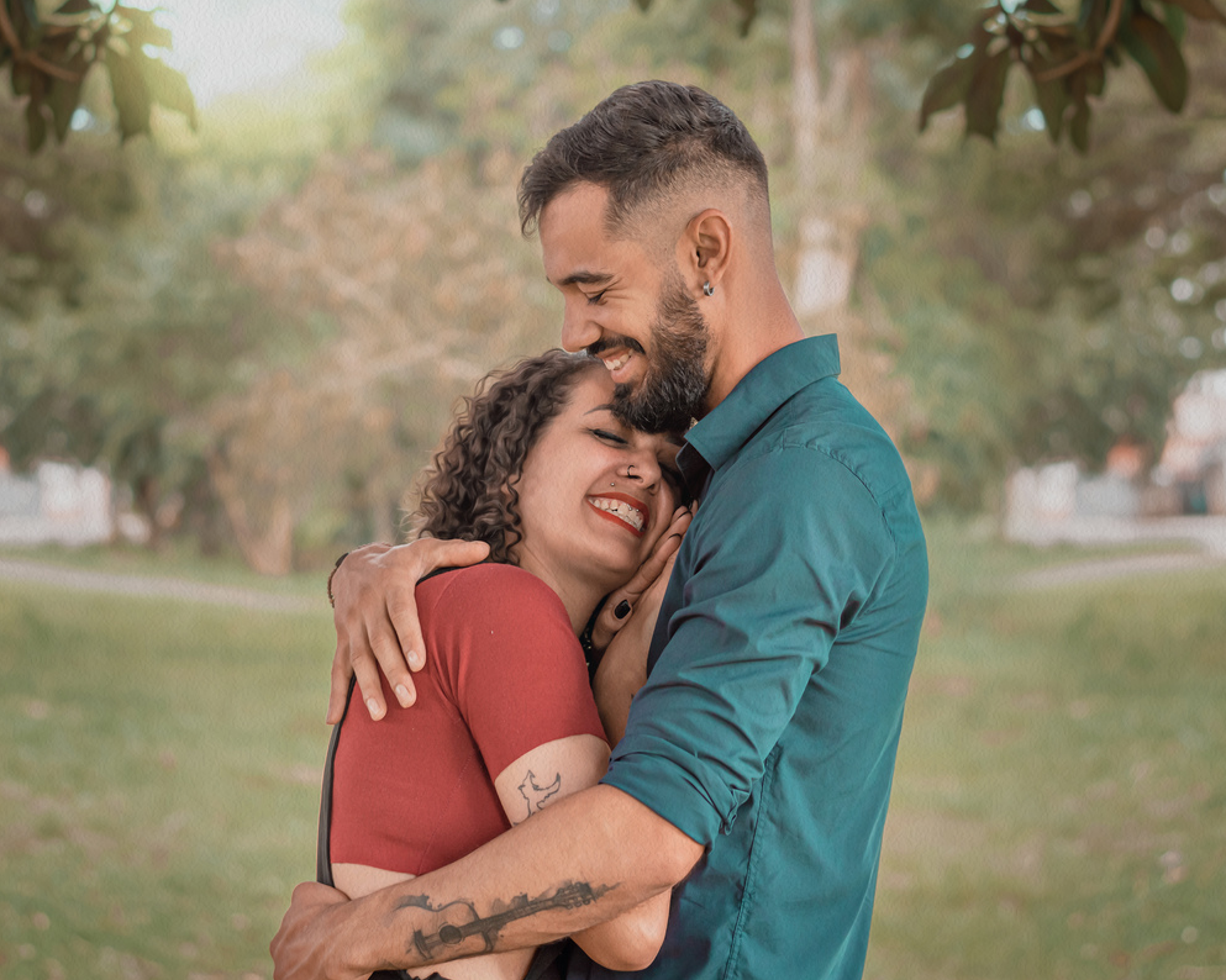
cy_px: 490
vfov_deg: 18.1
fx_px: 3084
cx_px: 558
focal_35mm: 85
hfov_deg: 22.5
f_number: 2.8
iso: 200
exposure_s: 1/320
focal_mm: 50
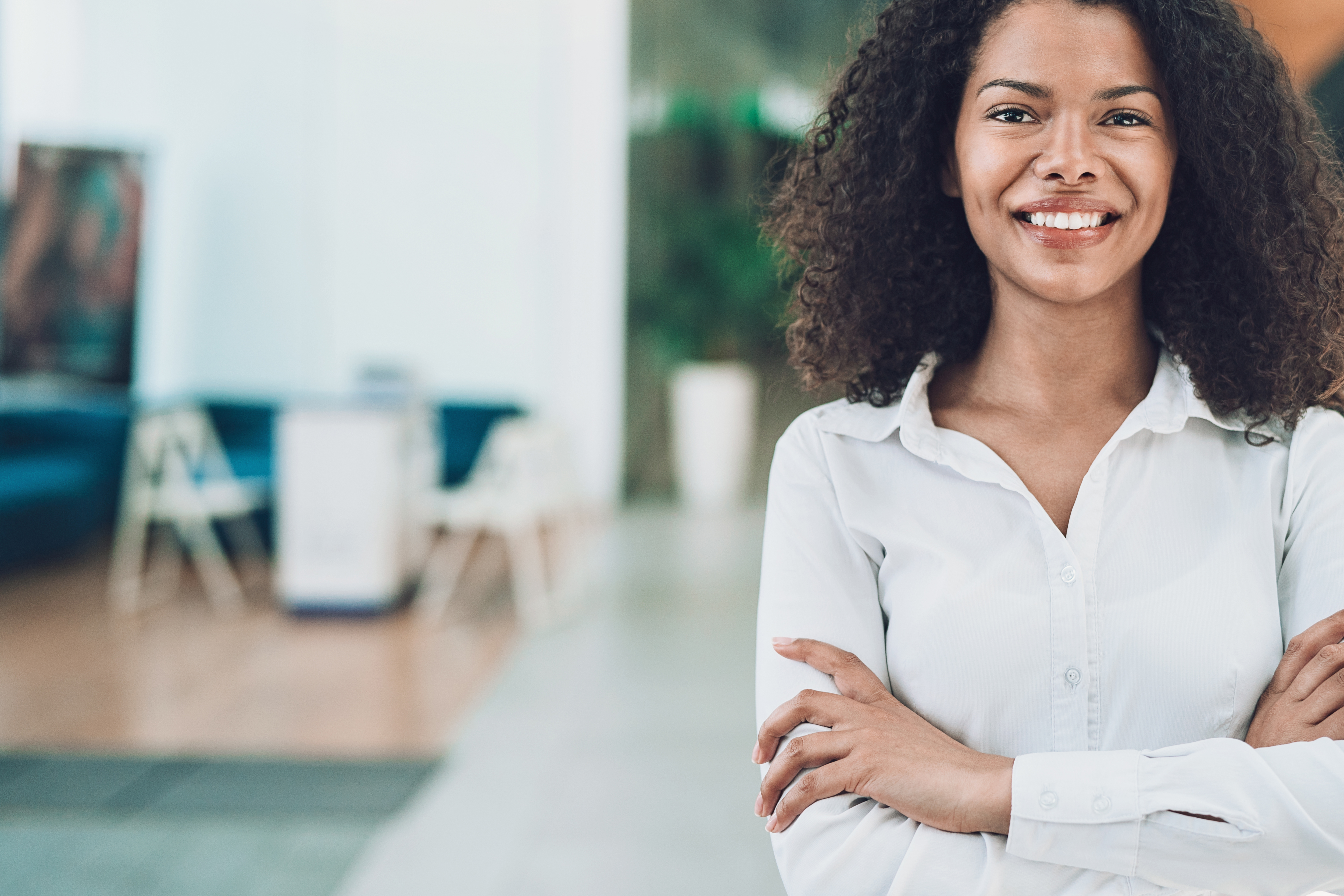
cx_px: 729
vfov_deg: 22.6
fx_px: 2240
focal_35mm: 60
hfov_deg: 33.4
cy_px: 440
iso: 500
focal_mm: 50
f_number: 1.8
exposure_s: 1/800
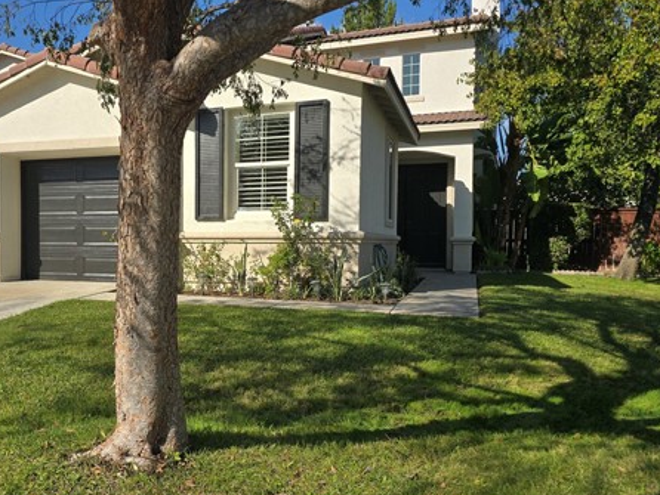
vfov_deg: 43.0
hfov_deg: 53.7
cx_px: 195
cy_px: 254
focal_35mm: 33
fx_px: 630
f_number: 1.7
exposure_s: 1/807
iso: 12
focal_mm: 6.3
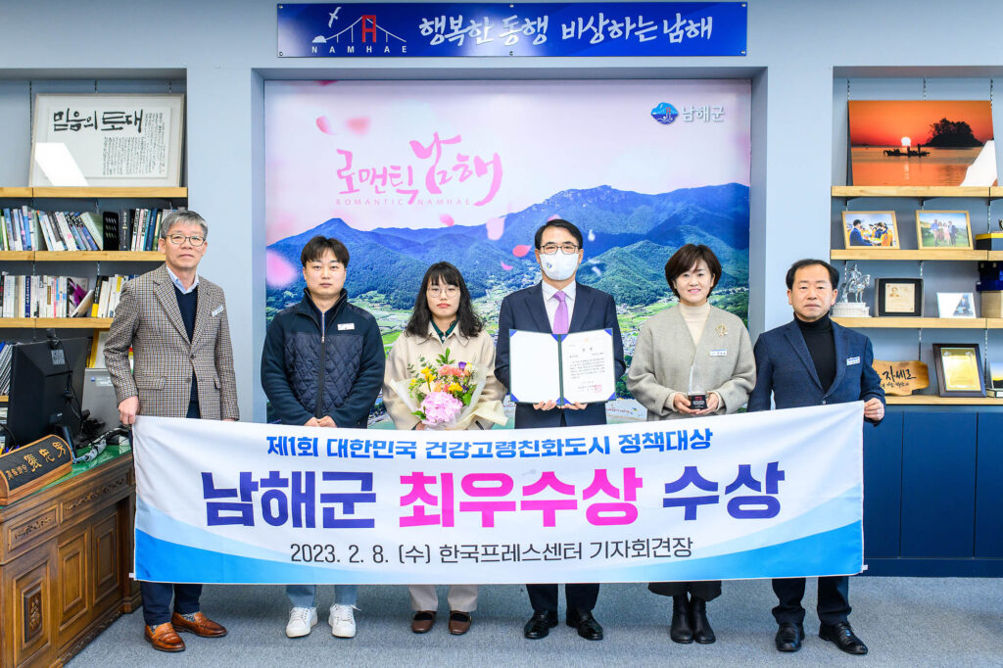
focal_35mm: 35
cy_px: 334
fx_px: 975
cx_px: 502
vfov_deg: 37.8
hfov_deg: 54.4
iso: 1600
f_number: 4
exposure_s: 1/200
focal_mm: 35
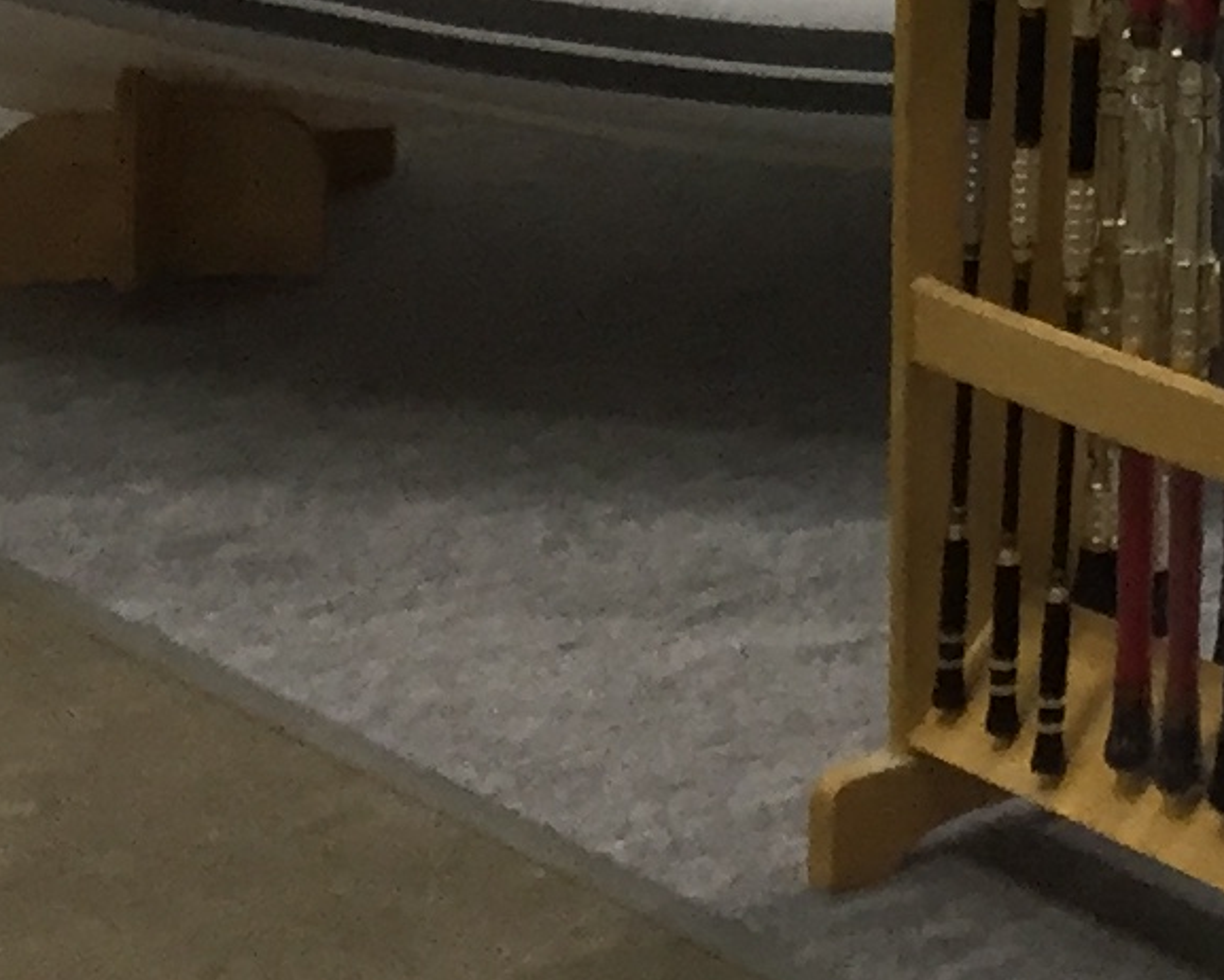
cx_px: 2389
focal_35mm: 160
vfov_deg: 8.8
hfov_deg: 11.0
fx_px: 5798
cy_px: -1277
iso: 50
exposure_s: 1/33
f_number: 2.2
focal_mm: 4.15
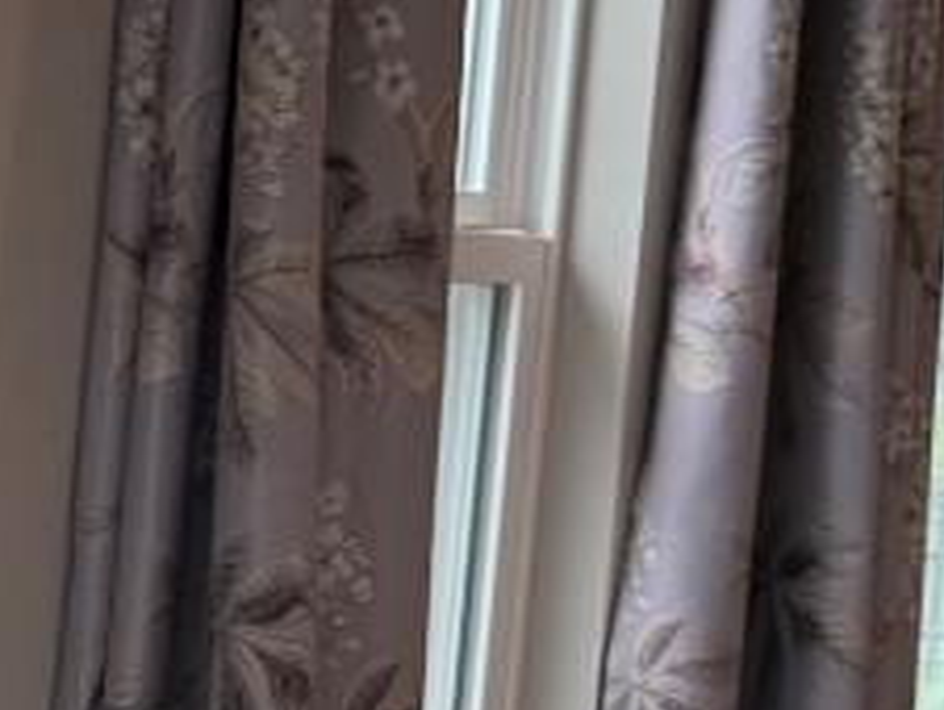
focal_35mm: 159
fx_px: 4341
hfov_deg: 10.7
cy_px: 842
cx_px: -1303
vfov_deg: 9.2
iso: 100
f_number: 1.78
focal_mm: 6.76
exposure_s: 1/589
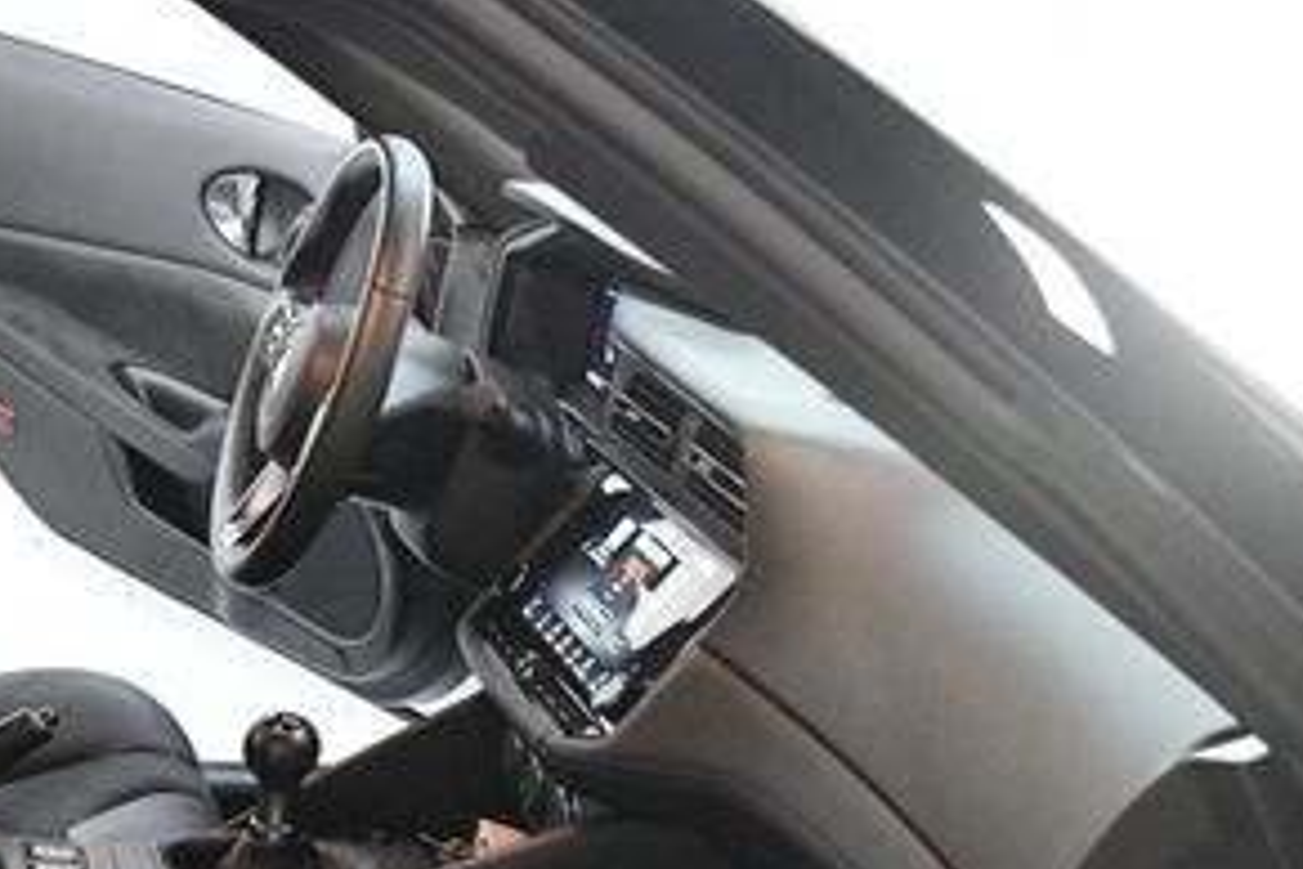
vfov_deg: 19.8
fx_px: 2389
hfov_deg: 29.1
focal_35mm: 66
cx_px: 85
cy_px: 941
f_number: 3.5
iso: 3200
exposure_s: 1/60
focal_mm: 20
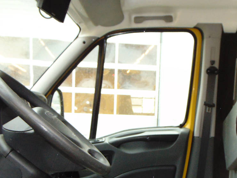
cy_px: 154
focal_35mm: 54
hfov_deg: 35.4
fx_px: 370
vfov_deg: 26.3
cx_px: 146
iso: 200
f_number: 3
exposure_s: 1/30
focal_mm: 4.5
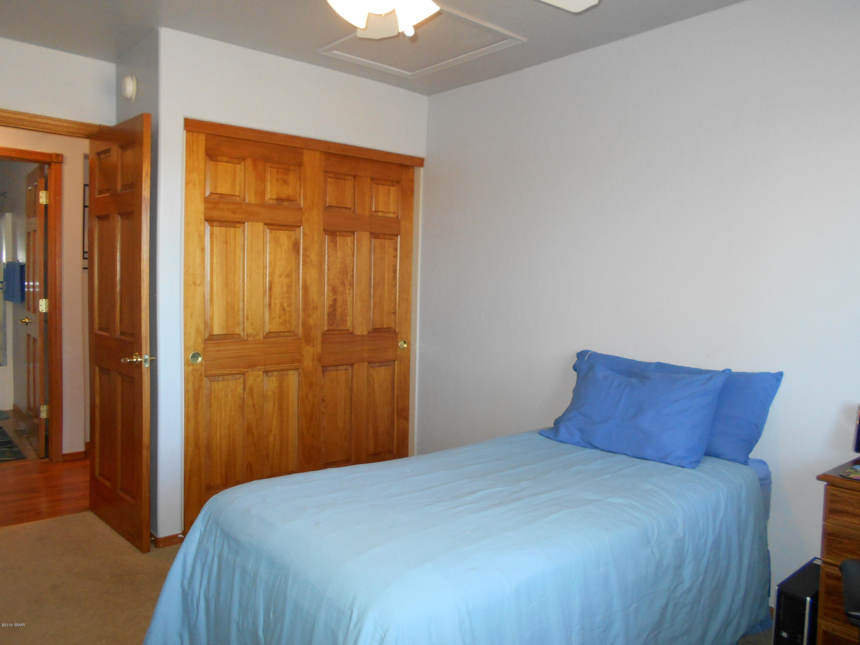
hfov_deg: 67.3
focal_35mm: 26
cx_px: 430
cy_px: 322
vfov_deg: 53.1
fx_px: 646
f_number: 3.2
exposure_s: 1/25
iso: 220
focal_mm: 4.6
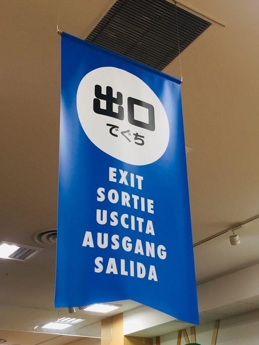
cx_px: 132
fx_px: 519
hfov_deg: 28.0
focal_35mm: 52
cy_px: 195
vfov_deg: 36.8
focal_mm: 4.15
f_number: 2.2
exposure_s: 1/30
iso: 32
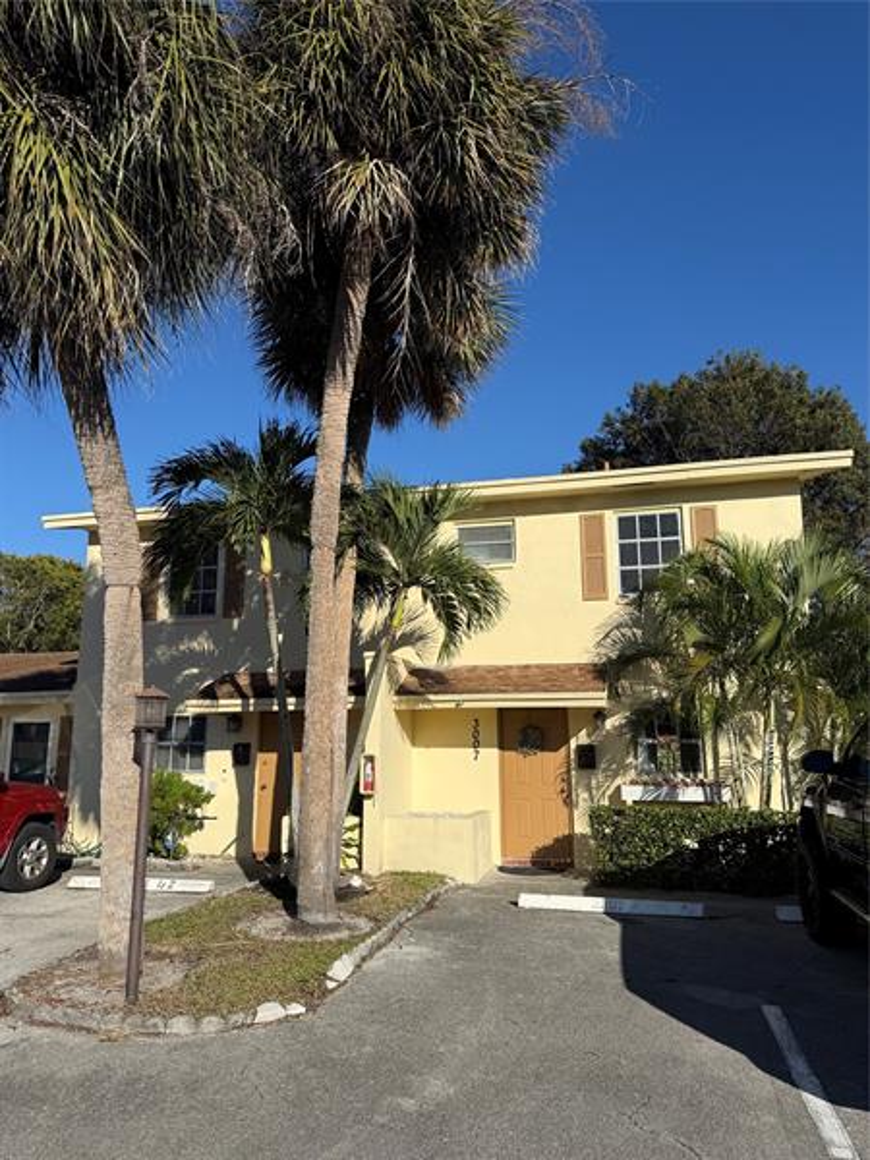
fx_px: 804
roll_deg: -0.4
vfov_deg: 71.6
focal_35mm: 24
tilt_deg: +12.3
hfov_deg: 56.8
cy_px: 580
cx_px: 435
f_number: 1.78
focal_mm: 6.76
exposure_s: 1/6173
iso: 80
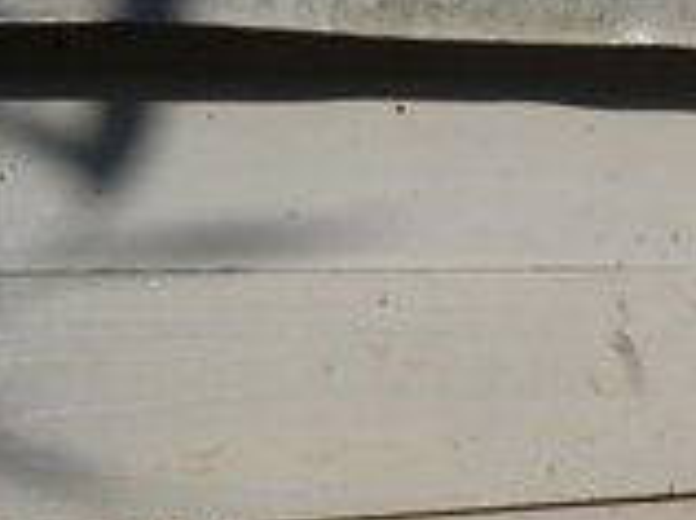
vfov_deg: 16.0
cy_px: 487
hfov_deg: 21.0
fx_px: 1827
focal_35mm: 91
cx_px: 661
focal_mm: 6.72
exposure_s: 1/1250
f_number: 5.5
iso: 80
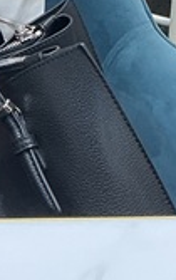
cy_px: -277
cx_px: -320
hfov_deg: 7.9
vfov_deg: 12.5
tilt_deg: -11.8
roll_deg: -0.5
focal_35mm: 147
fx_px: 1123
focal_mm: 3
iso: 64
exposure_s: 1/120
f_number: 1.8
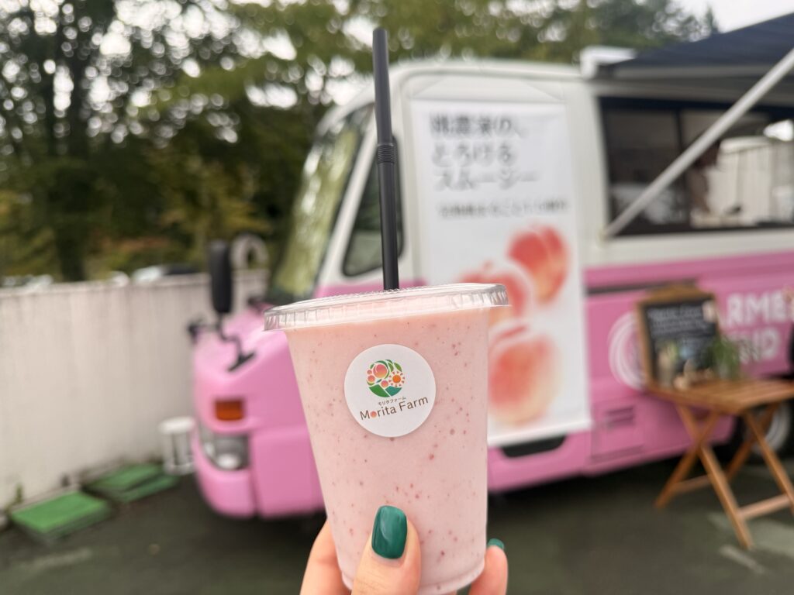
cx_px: 397
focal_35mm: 24
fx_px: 550
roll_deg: +2.9
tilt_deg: -4.4
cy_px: 298
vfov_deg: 56.8
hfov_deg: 71.6
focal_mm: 6.76
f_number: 1.78
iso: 80
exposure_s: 1/2053
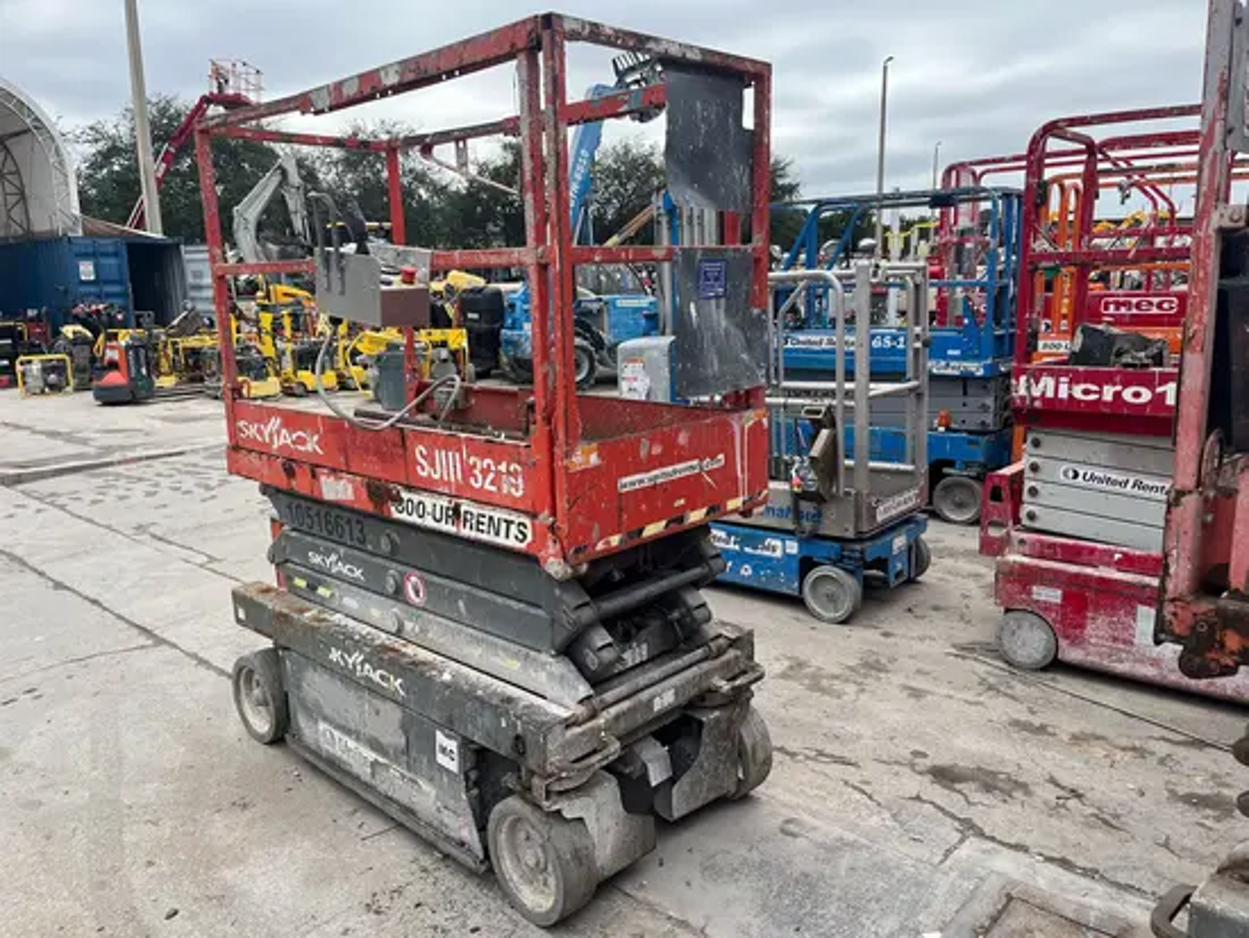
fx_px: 939
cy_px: 469
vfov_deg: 53.1
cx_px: 624
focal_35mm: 26
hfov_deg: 67.3
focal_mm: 5.1
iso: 50
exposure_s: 1/1672
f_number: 1.6
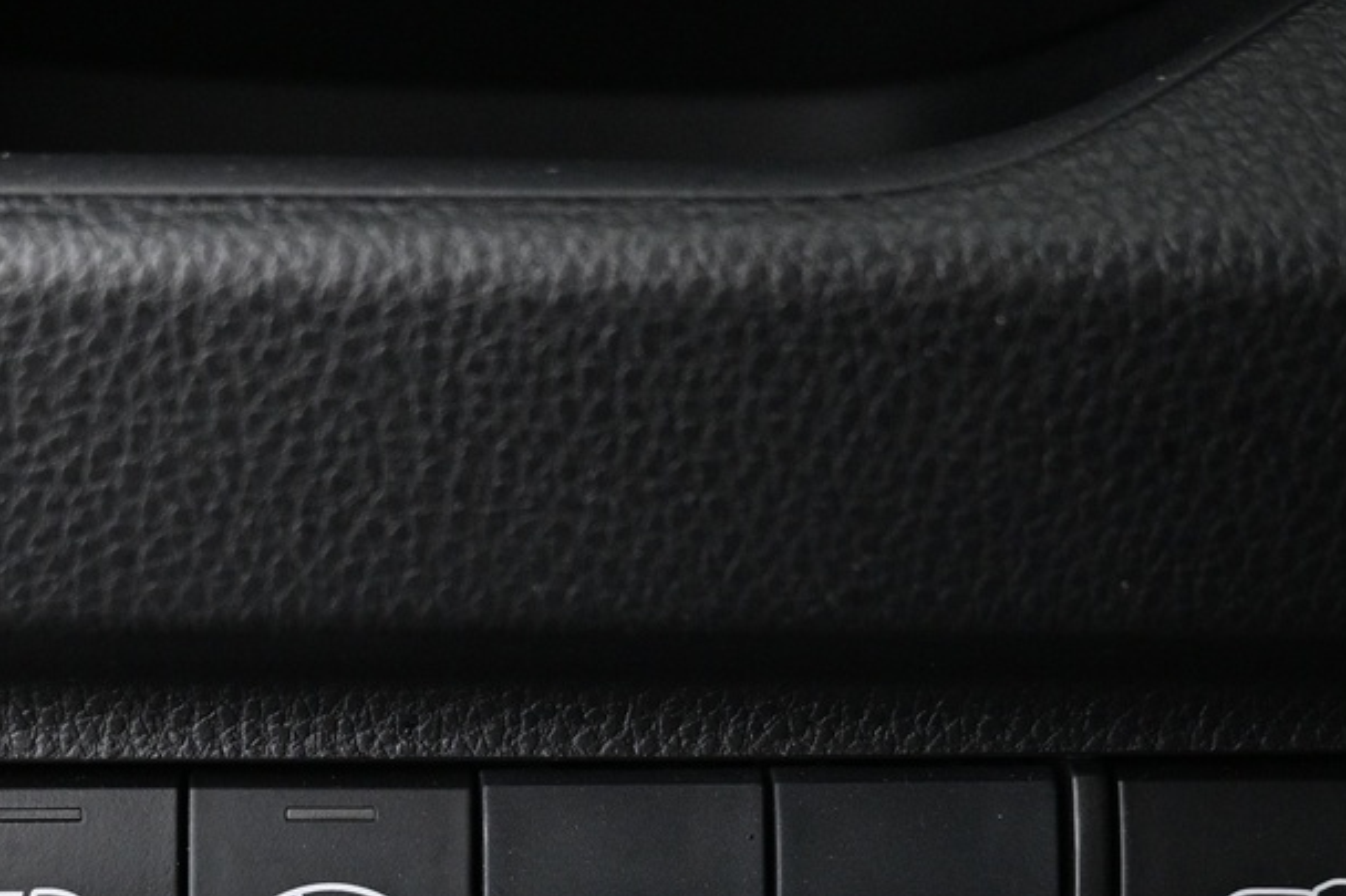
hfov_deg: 30.9
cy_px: 673
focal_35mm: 64
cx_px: 336
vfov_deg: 21.1
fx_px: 2392
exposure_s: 1/13
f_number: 3.5
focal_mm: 16
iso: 1600
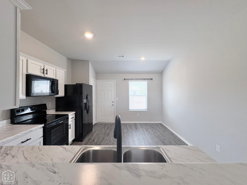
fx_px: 100
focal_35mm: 14
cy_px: 92
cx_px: 124
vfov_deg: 85.7
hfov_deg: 102.1
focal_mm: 2.22
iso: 200
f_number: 2.2
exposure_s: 1/120
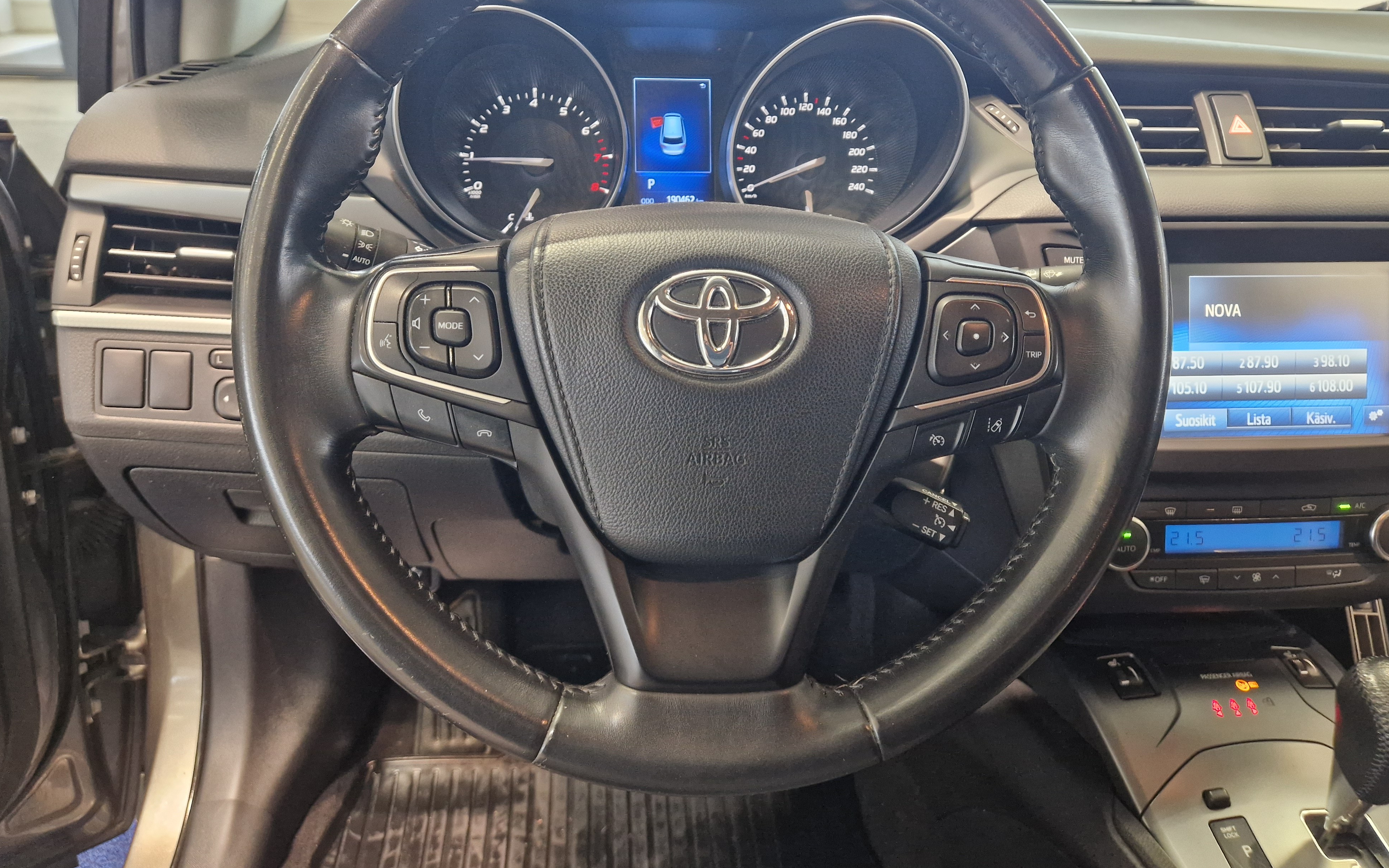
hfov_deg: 72.5
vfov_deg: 49.0
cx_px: 692
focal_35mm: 25
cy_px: 349
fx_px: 946
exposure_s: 1/100
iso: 400
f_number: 1.8
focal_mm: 5.4
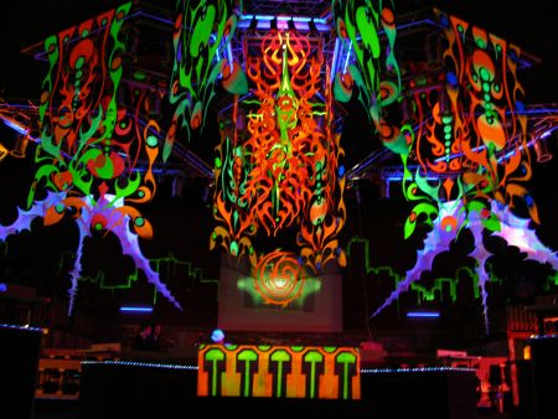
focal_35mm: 35
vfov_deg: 40.7
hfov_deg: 52.6
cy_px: 210
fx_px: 564
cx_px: 279
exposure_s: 1.76
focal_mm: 8.9
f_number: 2.8
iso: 200
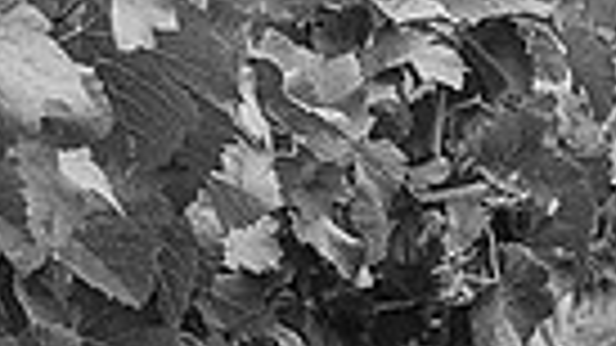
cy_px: 444
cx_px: 1232
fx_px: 6059
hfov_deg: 5.7
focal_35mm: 371
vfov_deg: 3.3
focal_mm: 70
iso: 400
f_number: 8
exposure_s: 1/160
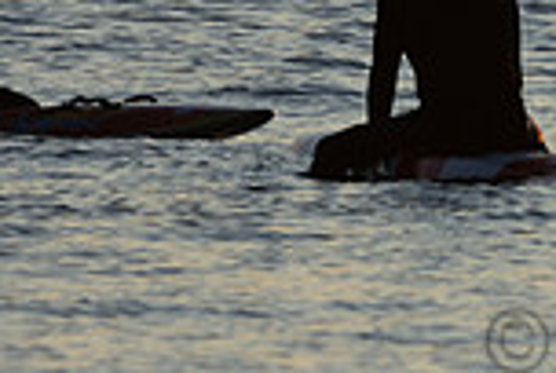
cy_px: -265
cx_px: 768
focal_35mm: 1856
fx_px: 28721
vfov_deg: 0.7
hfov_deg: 1.1
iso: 360
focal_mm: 320
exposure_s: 1/1250
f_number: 5.6
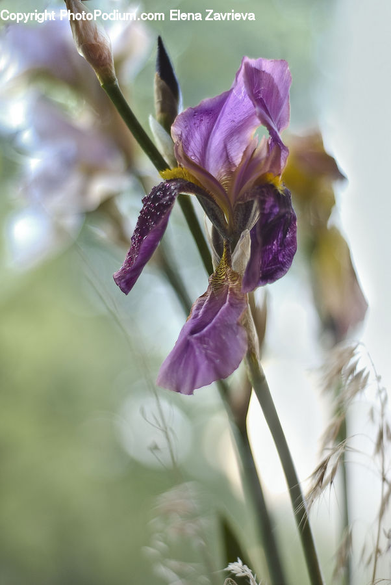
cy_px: 292
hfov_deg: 18.2
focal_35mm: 75
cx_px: 196
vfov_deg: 27.0
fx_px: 1219
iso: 100
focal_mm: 50
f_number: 1.8
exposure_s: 1/160
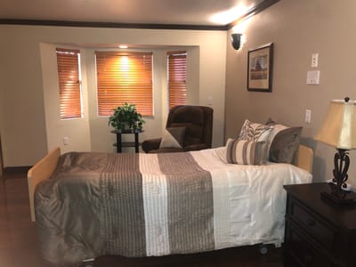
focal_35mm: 28
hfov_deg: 63.4
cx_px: 178
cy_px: 134
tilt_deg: -10.8
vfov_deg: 49.7
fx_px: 288
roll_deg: +0.4
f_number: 1.8
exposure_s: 1/12
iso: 100
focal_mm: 4
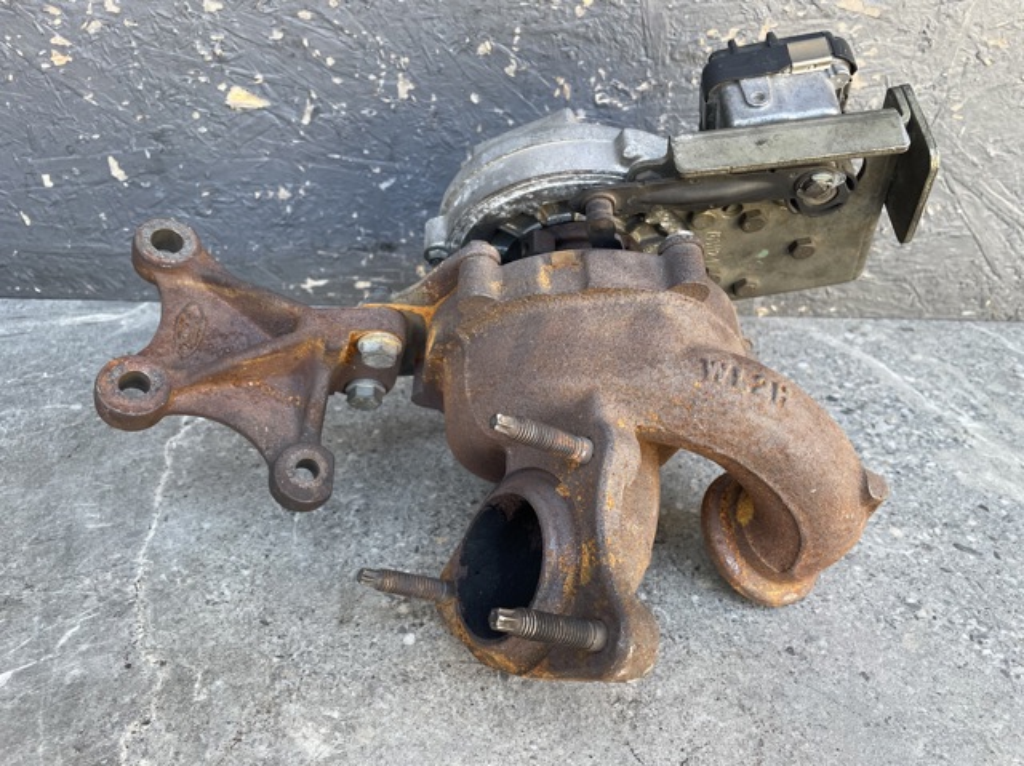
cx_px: 512
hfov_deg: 67.3
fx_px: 769
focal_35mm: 26
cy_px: 383
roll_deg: -1.4
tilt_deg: -32.6
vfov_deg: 53.0
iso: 80
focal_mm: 4.2
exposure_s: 1/121
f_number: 1.6
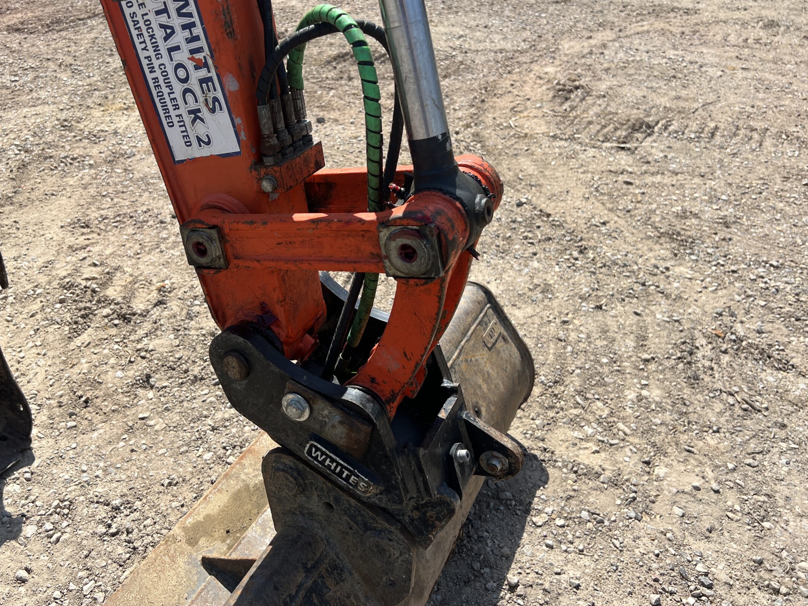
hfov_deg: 58.1
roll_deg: -0.9
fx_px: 724
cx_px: 347
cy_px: 274
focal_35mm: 31
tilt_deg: -30.0
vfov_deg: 45.4
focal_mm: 5.7
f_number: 1.5
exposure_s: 1/3460
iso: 50
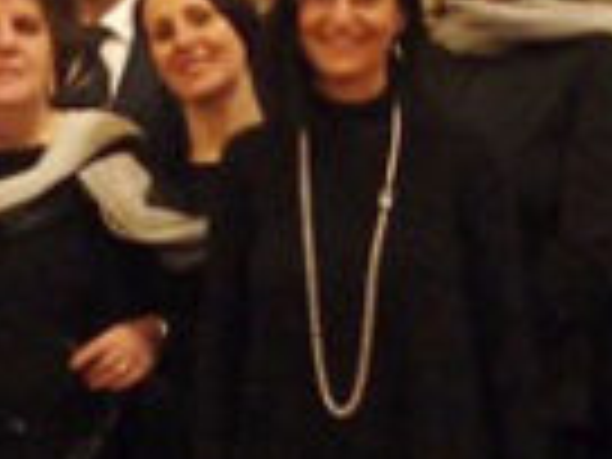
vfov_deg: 8.0
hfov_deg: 10.7
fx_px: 3271
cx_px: 171
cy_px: 362
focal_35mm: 185
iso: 200
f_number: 1.8
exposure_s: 1/6
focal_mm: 7.41
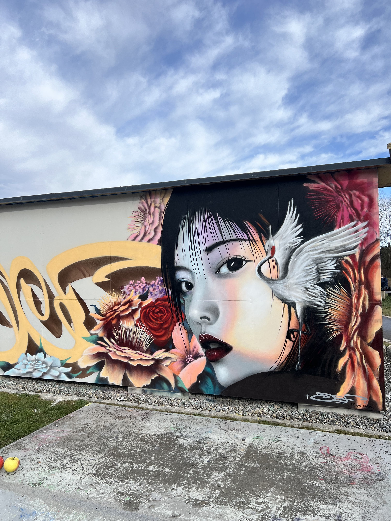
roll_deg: +1.7
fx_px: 392
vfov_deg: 67.3
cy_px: 260
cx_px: 196
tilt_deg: +1.4
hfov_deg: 53.1
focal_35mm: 26
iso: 50
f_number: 1.5
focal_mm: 5.7
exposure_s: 1/2353
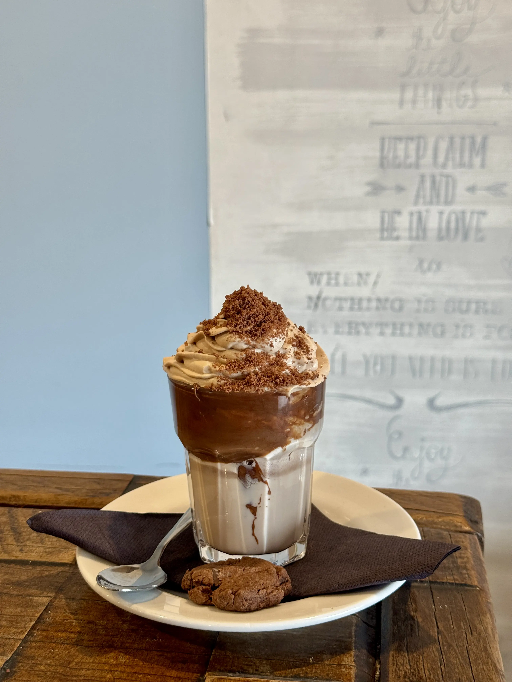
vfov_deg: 39.7
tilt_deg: -16.4
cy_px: 341
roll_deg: +0.6
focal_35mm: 48
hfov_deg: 30.3
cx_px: 256
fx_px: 947
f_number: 1.78
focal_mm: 6.76
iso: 100
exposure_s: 1/100
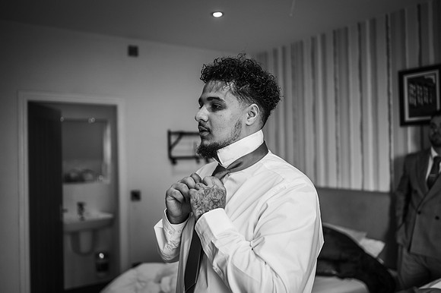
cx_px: 220
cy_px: 146
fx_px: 428
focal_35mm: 35
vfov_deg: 37.8
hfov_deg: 54.5
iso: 110
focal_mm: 35
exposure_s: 1/200
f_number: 1.8
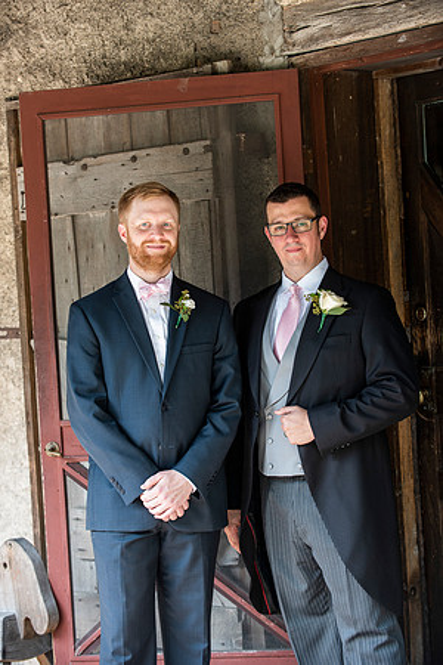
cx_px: 222
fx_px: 1809
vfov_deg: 20.8
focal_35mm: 98
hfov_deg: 14.0
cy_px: 332
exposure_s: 1/200
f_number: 3.5
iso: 400
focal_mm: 98
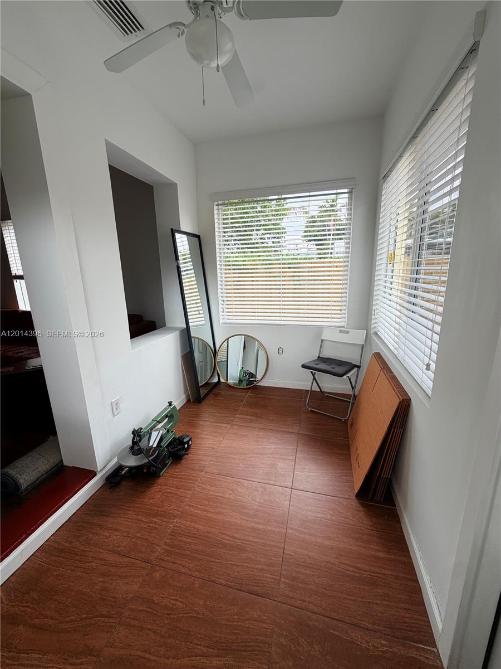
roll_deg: +1.8
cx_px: 250
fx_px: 270
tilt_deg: -13.0
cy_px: 334
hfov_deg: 85.7
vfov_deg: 102.1
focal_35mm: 14
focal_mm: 2.22
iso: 50
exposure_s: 1/121
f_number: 2.2
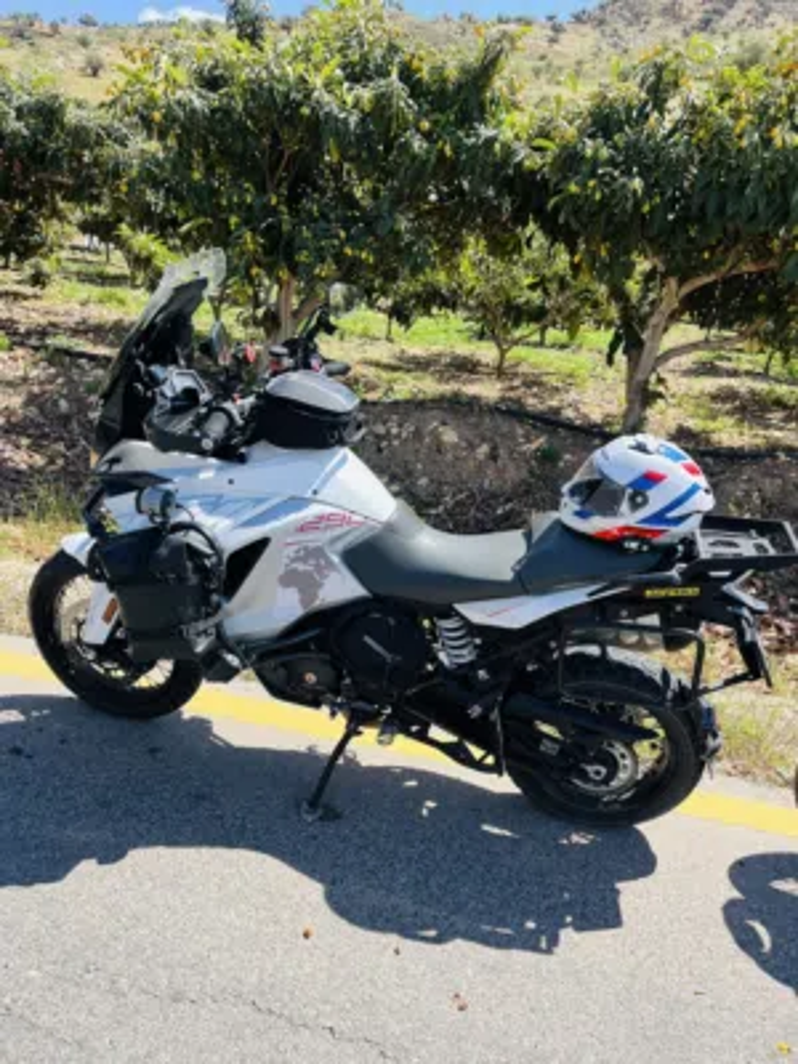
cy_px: 532
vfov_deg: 67.3
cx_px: 399
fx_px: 799
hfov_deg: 53.1
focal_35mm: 26
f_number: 1.6
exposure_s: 1/1776
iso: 50
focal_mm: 5.1
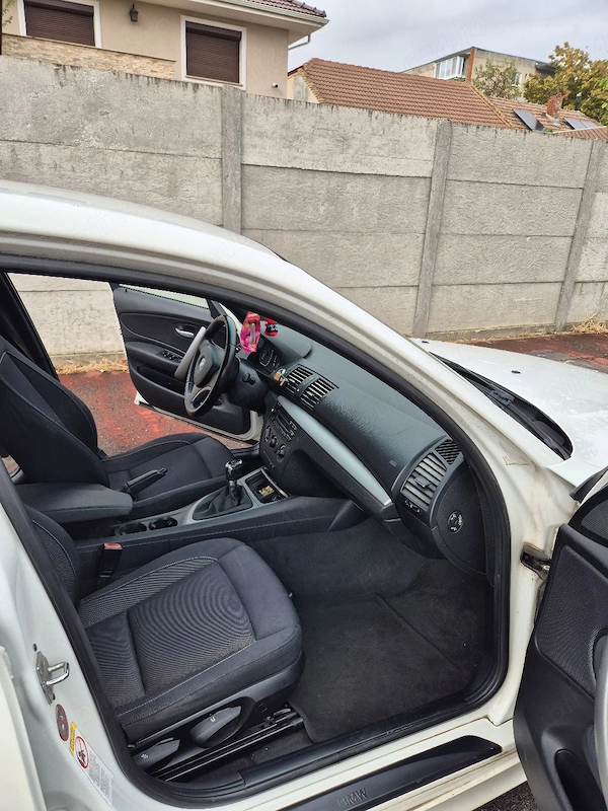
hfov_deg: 58.9
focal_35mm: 23
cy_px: 406
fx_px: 539
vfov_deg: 73.9
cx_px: 304
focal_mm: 5.4
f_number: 1.8
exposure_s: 1/455
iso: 25
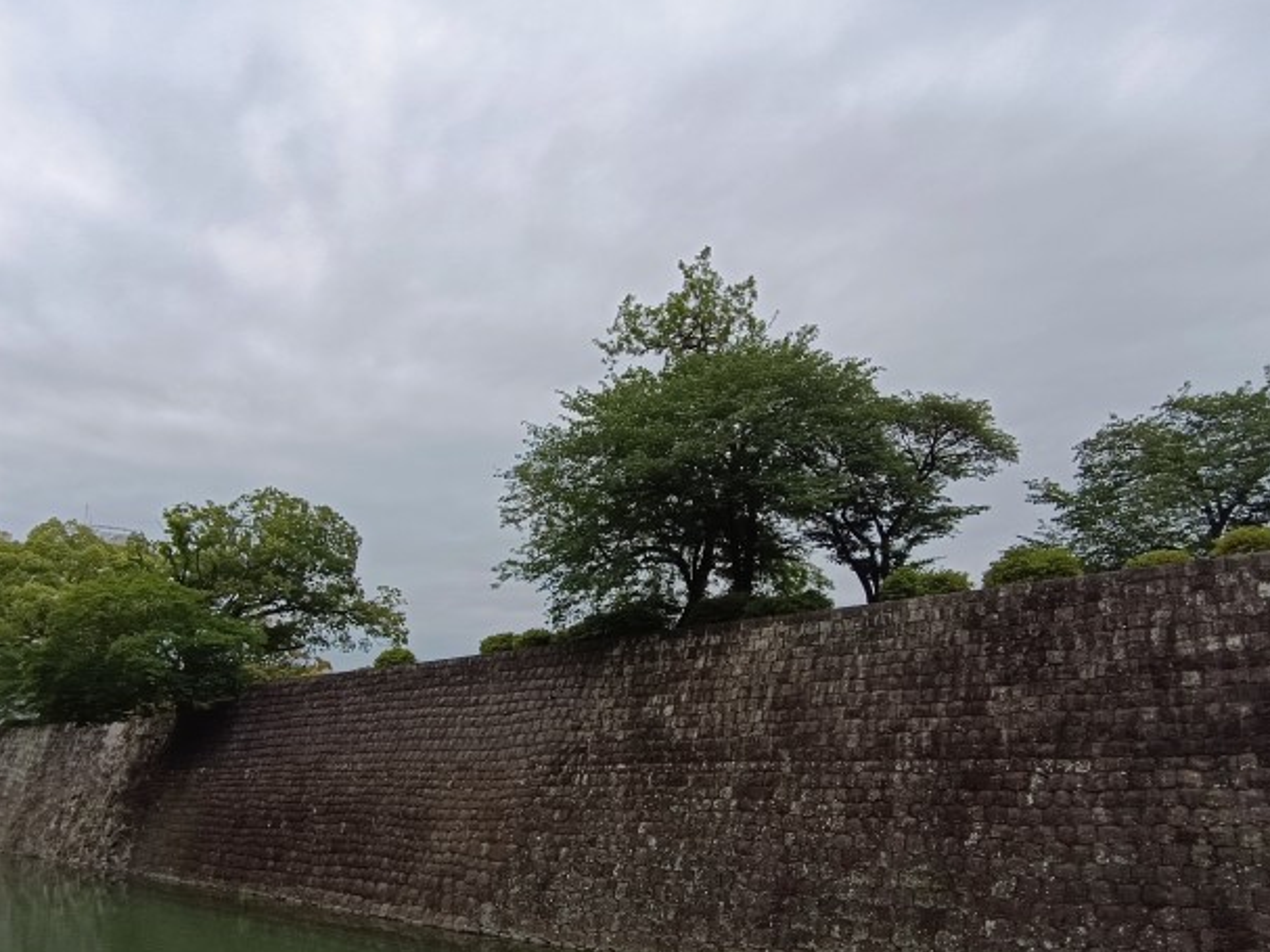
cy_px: 536
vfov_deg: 51.2
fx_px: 990
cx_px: 615
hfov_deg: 65.3
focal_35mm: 27
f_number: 2.2
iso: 52
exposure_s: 1/1332
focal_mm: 1.66
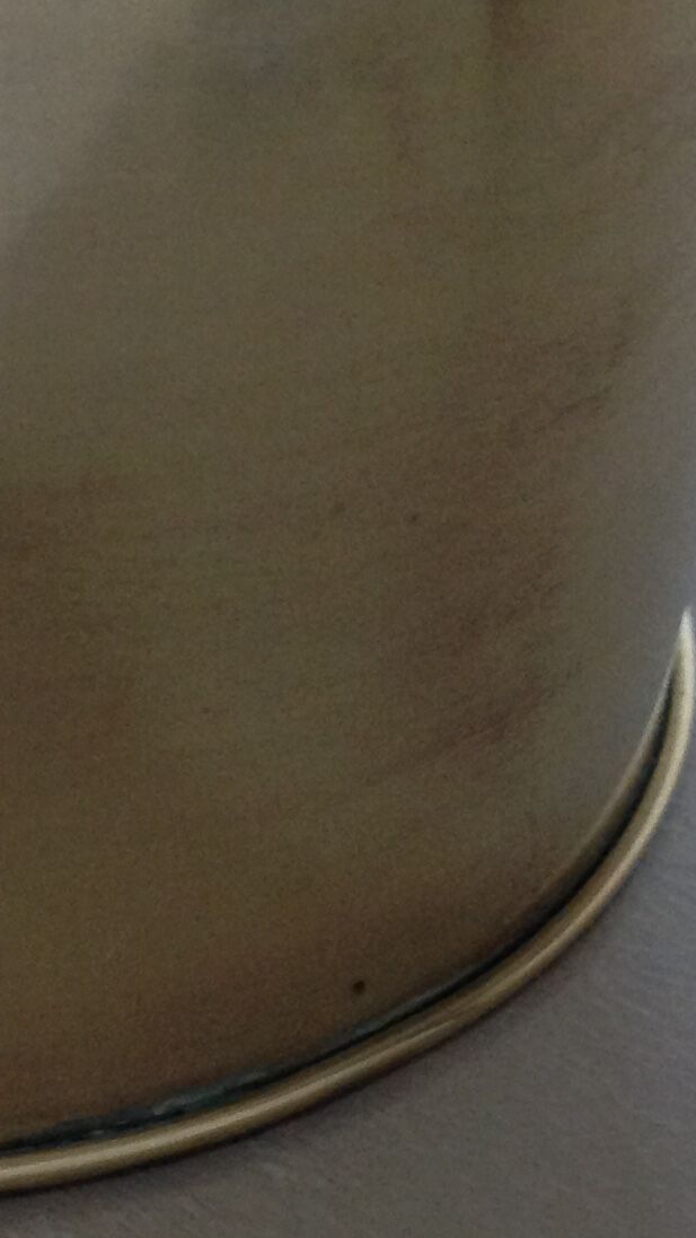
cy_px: 1103
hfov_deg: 13.1
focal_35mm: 90
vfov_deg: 23.1
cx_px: -126
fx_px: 2953
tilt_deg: -43.1
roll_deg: +2.8
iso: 250
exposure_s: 1/15
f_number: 2.4
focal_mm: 4.28
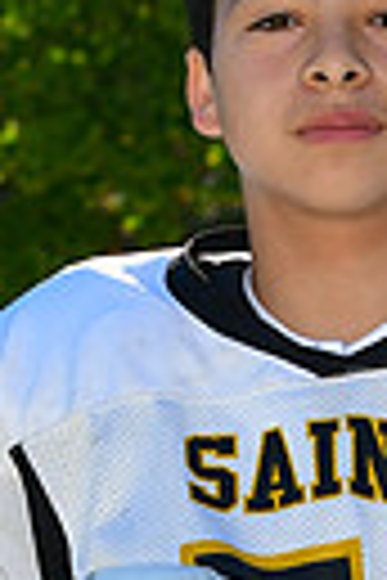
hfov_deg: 2.9
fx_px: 7610
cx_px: 403
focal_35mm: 472
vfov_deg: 4.4
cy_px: 647
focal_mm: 70
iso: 400
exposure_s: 1/640
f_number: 6.3
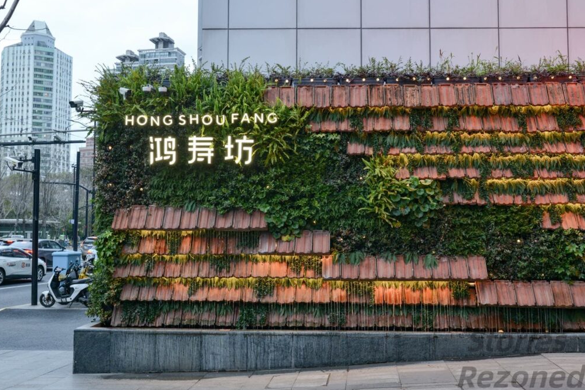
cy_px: 194
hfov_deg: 49.6
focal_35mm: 39
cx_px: 294
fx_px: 634
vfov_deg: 34.2
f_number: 5.6
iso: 1000
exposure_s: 1/80
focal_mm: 38
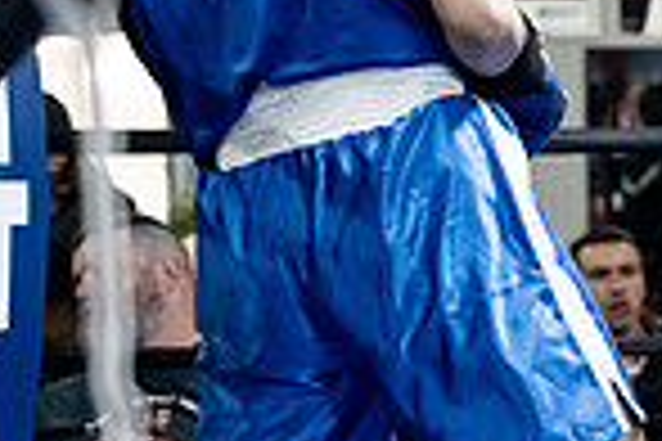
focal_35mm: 205
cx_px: 1144
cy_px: 160
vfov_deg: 6.7
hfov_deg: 9.6
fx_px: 3769
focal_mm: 52
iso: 8000
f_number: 2.8
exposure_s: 1/1000
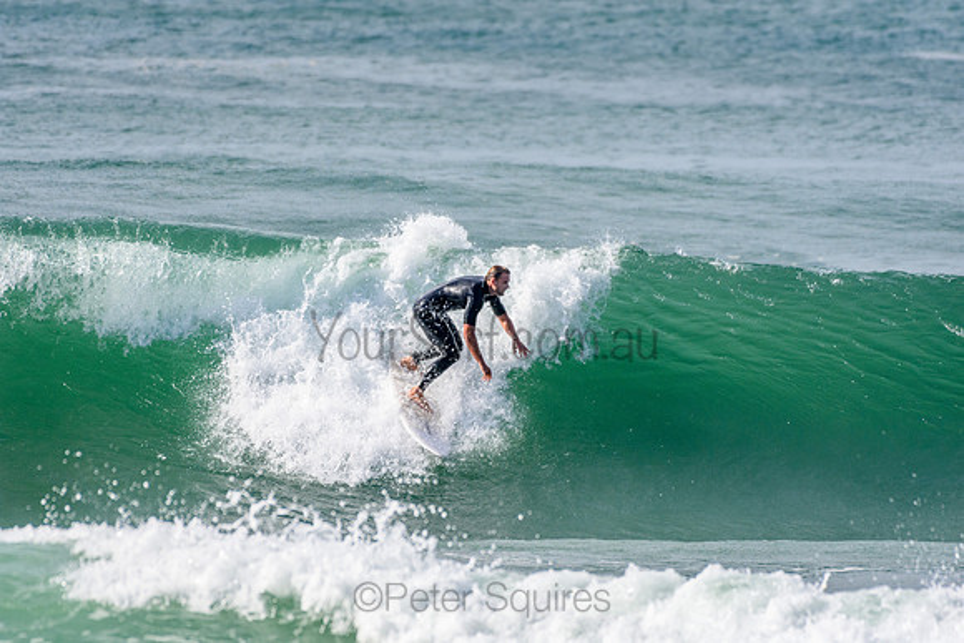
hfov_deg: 2.7
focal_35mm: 750
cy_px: 322
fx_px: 20087
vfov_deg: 1.8
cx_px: 482
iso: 280
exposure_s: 1/2000
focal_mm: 500
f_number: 5.6
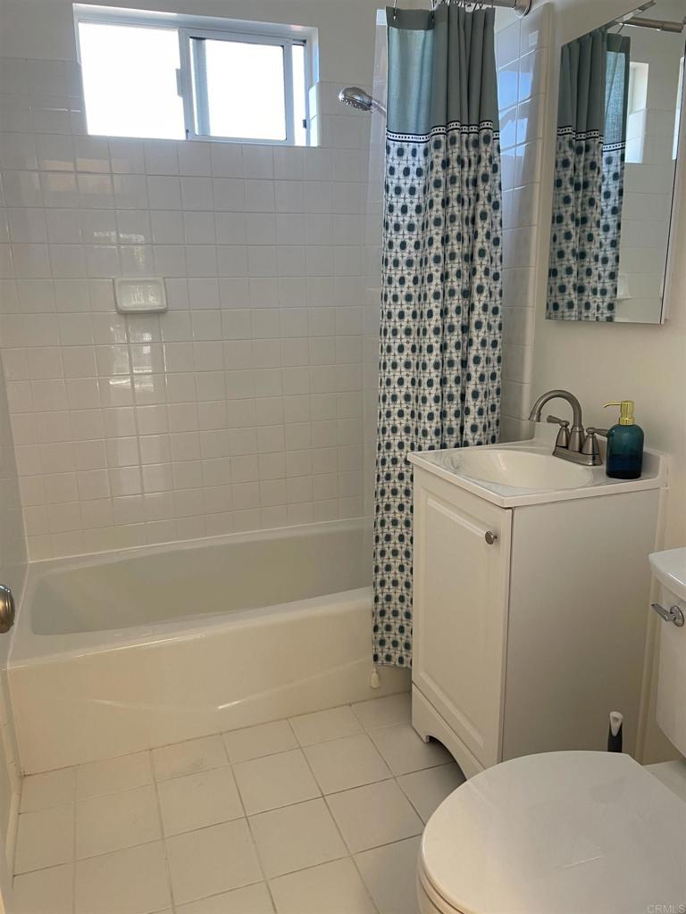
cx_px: 343
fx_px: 687
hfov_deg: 53.1
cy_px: 457
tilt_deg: -13.5
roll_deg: +1.7
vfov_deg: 67.3
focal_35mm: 26
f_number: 1.6
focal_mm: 4.2
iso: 100
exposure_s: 1/60
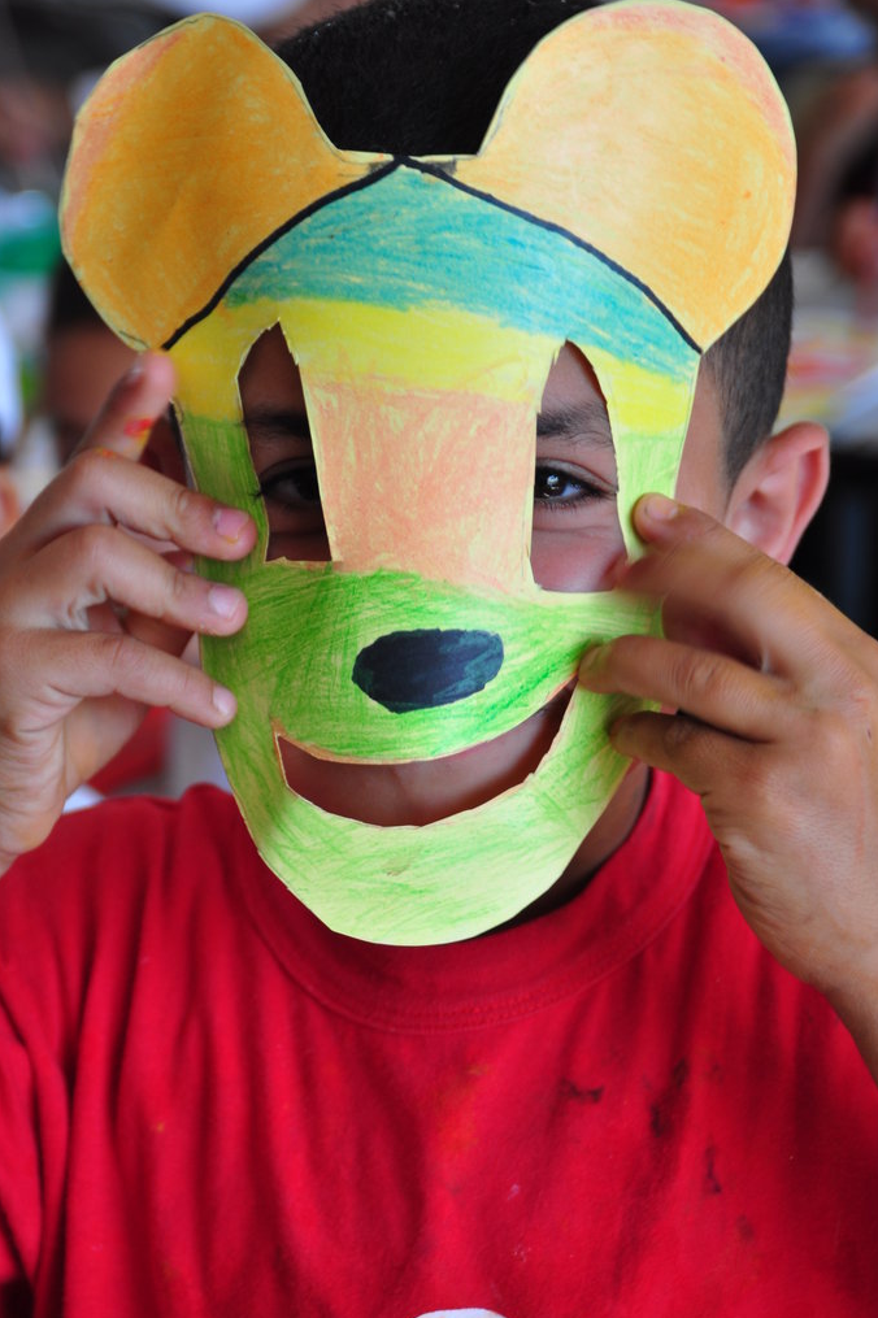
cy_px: 660
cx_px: 440
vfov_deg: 16.5
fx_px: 4539
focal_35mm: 124
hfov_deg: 11.0
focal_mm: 82
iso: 200
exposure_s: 1/30
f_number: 5.3
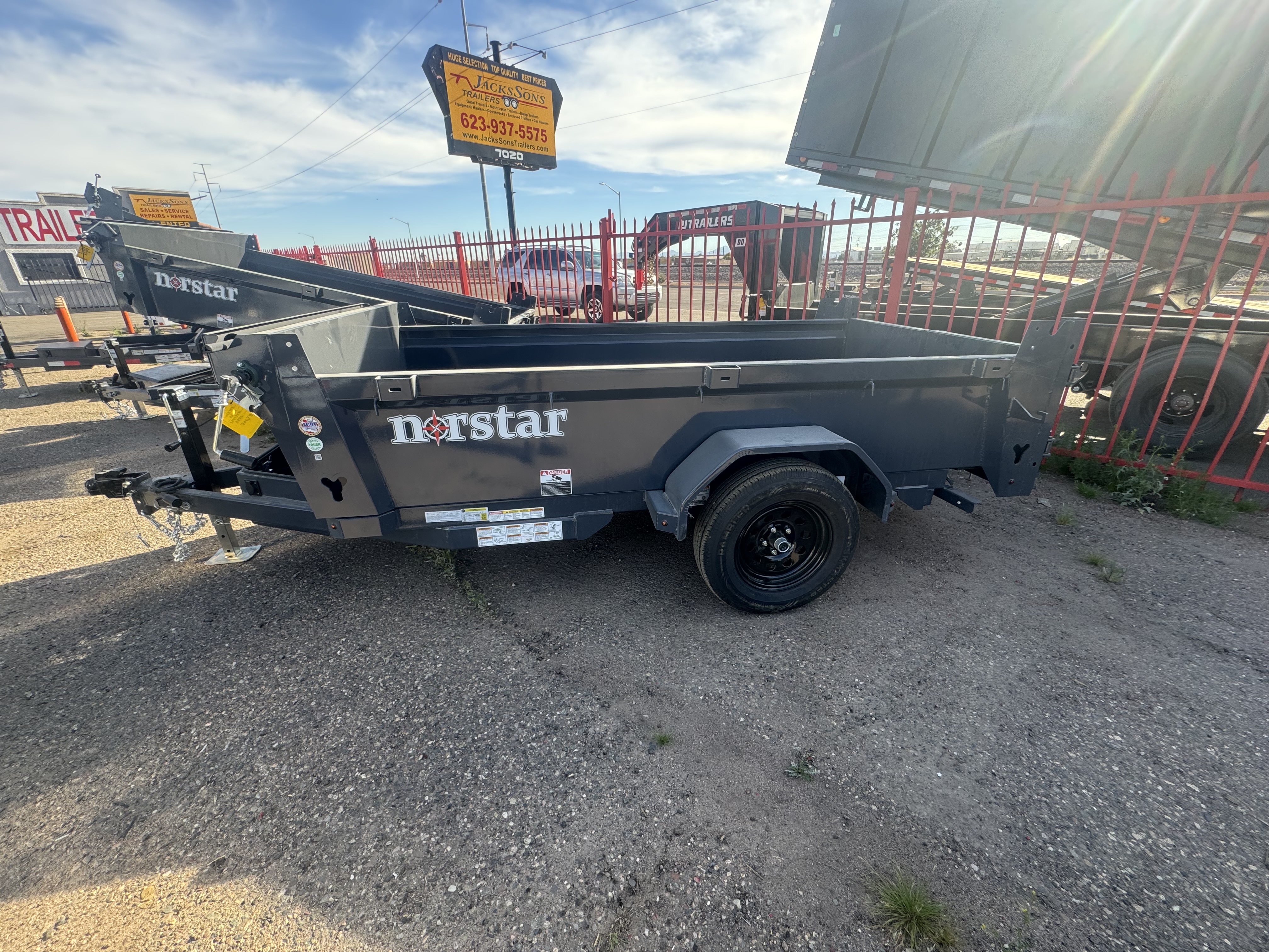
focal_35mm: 14
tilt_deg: -23.0
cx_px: 634
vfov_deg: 85.7
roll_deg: +0.4
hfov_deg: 102.1
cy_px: 476
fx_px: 513
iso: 40
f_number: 2.2
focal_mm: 2.22
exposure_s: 1/233
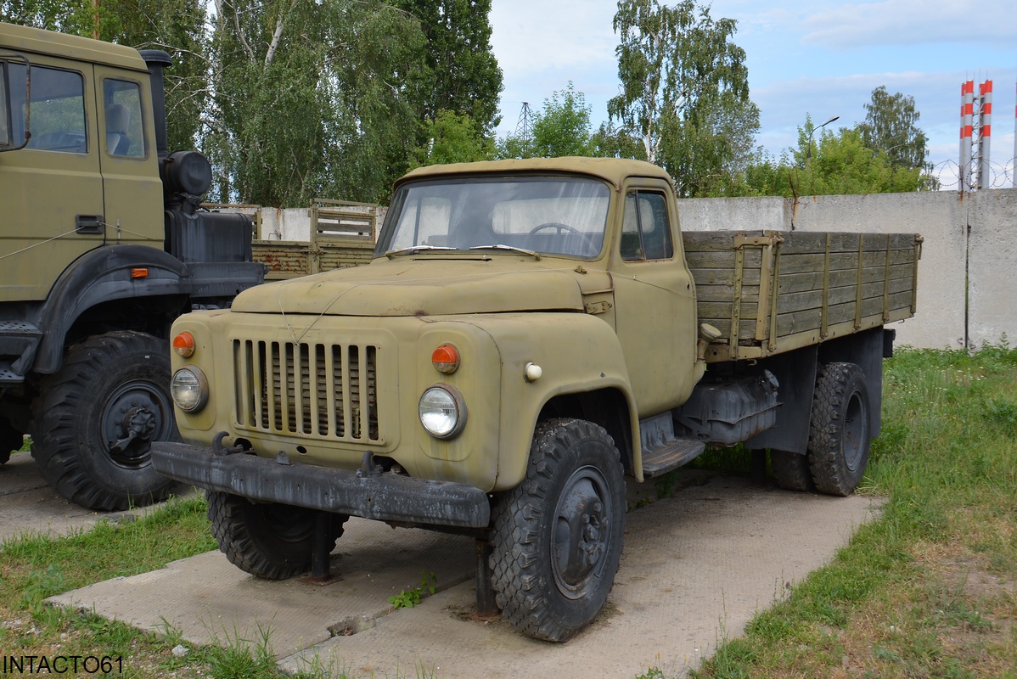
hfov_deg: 57.2
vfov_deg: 40.0
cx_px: 508
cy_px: 340
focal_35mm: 33
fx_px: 933
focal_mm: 22
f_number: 8
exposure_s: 1/250
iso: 200
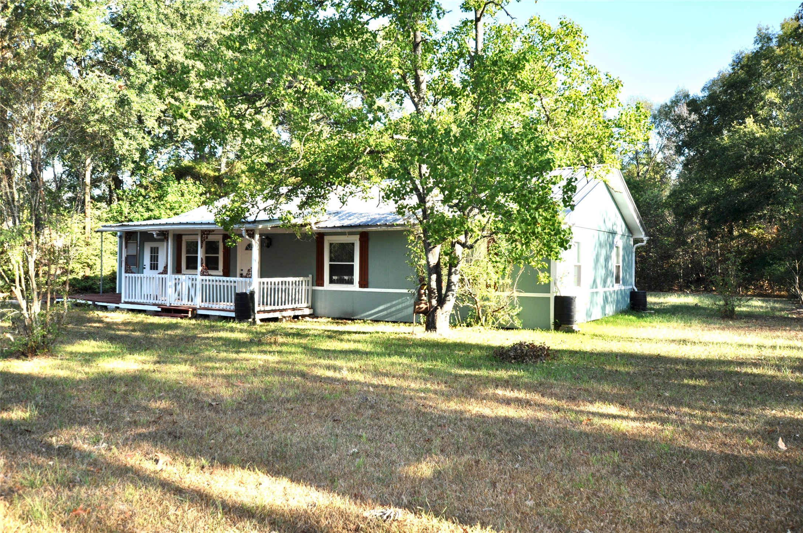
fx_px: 668
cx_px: 402
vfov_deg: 43.5
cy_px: 266
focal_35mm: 30
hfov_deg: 62.0
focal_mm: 20
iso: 200
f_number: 7.1
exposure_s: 1/200
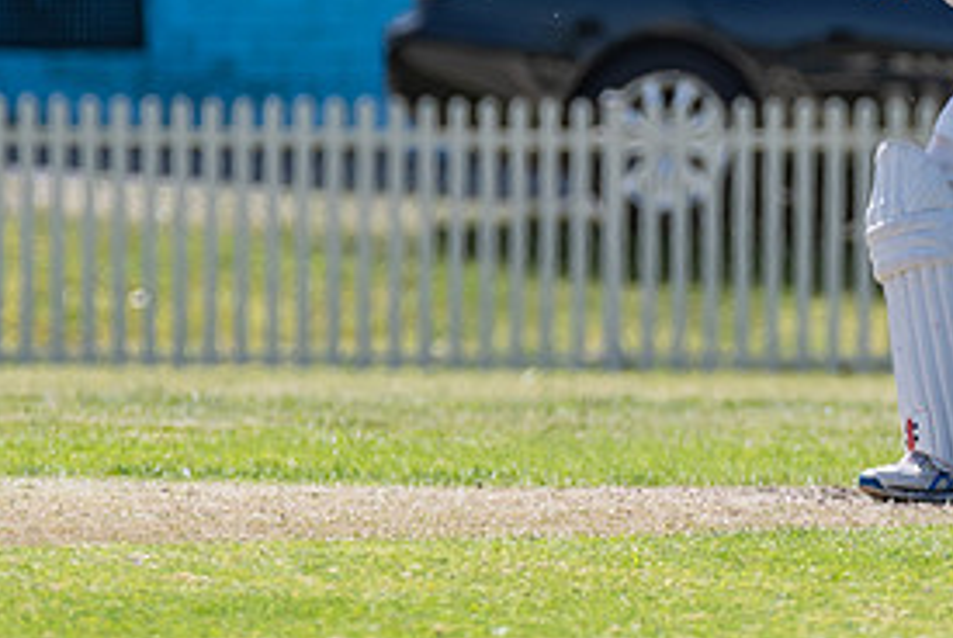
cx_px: 638
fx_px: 41896
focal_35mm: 1581
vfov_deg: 0.9
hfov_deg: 1.3
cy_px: 47
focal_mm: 500
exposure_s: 1/1600
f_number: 7.1
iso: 500
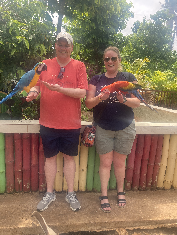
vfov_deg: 63.4
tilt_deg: -7.1
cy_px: 118
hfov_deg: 49.7
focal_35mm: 28
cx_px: 88
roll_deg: -2.9
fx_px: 191
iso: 20
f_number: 1.8
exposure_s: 1/607
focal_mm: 3.99
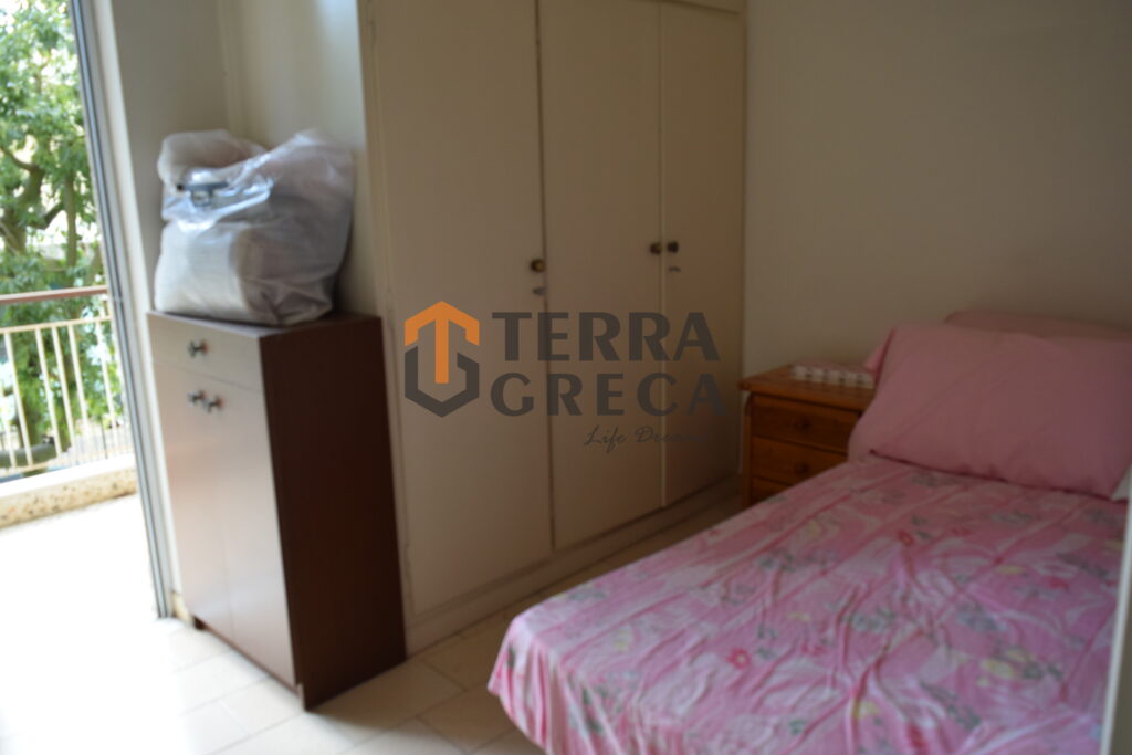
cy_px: 378
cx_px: 566
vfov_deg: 47.9
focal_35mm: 27
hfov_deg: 67.4
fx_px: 849
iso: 400
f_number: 5
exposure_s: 1/100
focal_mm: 18
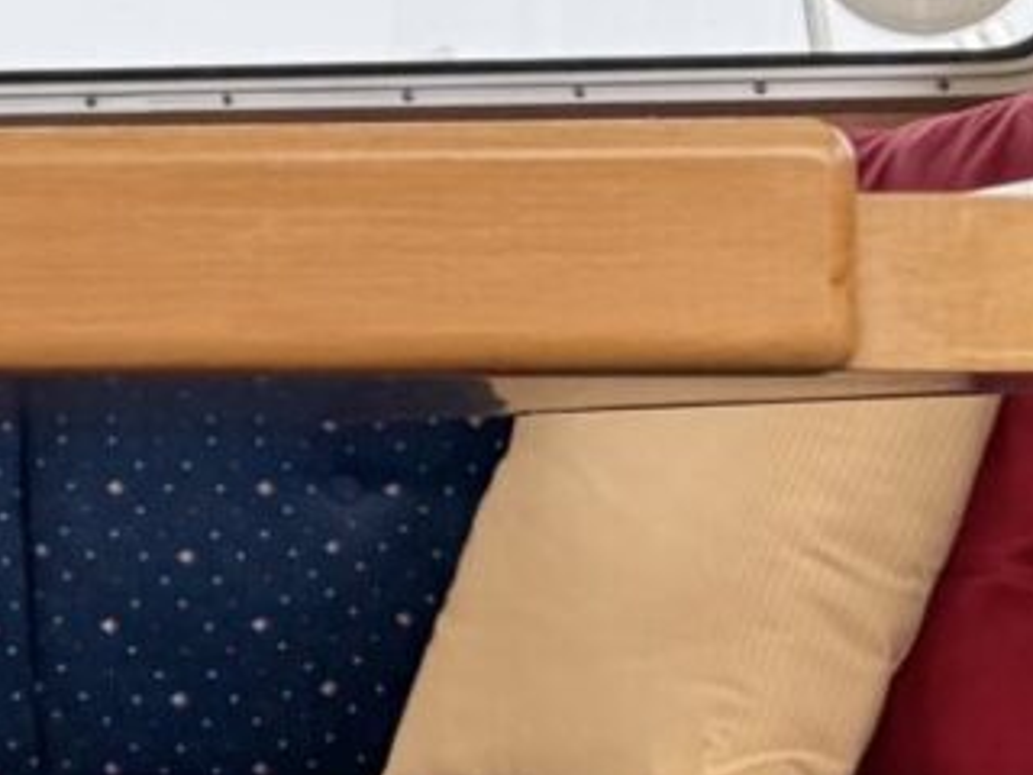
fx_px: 4476
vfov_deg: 9.9
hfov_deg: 11.0
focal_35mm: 150
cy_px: 245
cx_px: -1504
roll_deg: -0.9
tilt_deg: +2.7
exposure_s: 1/288
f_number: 1.78
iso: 80
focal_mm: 6.76
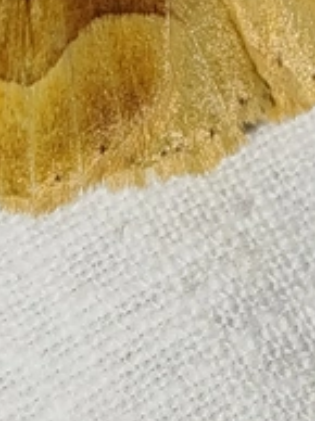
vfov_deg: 9.8
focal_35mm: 198
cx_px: 278
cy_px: -119
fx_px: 2408
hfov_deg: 7.5
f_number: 1.7
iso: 64
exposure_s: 1/50
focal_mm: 5.31
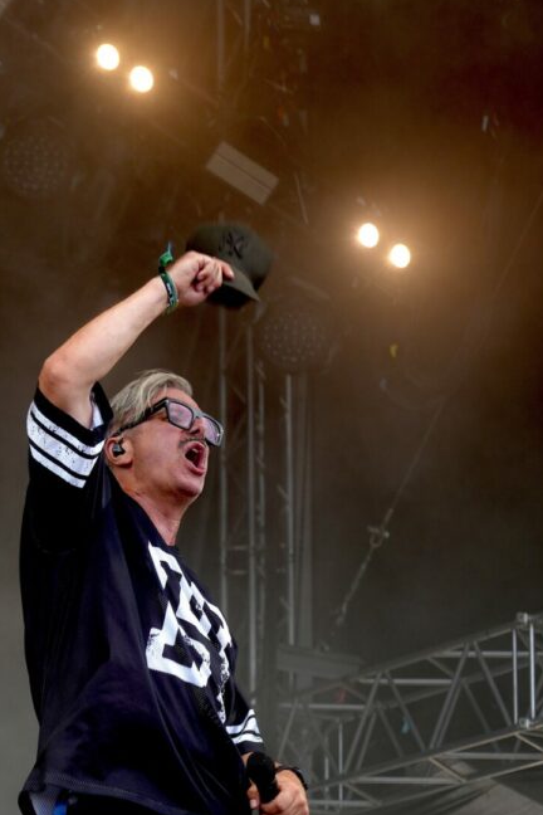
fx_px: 3620
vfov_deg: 12.8
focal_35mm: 160
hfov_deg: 8.6
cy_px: 669
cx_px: 178
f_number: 4.5
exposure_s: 1/160
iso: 125
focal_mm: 60
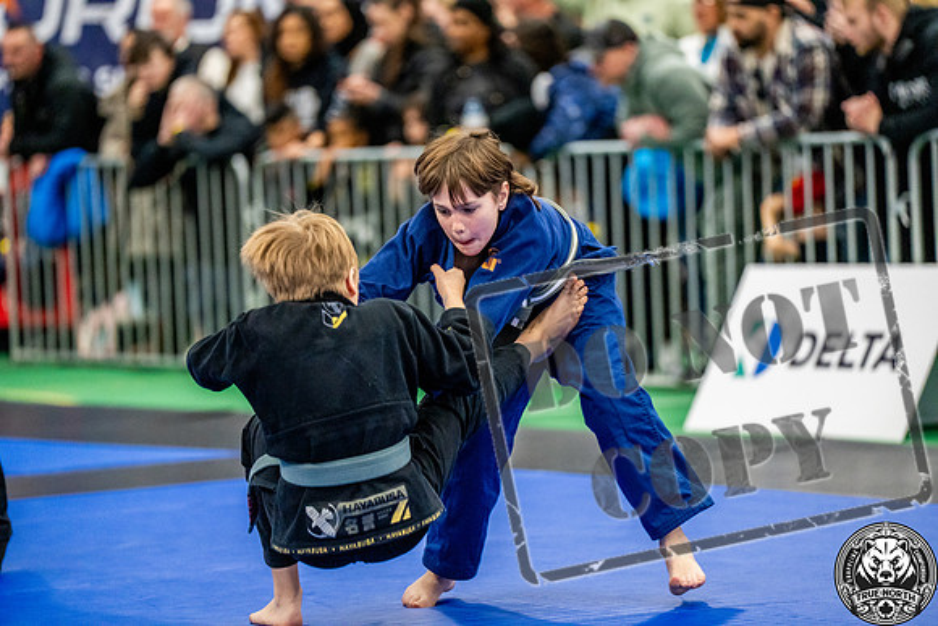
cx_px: 469
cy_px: 313
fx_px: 5212
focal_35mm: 200
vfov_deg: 6.9
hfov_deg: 10.3
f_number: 2.8
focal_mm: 200
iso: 6400
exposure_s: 1/500
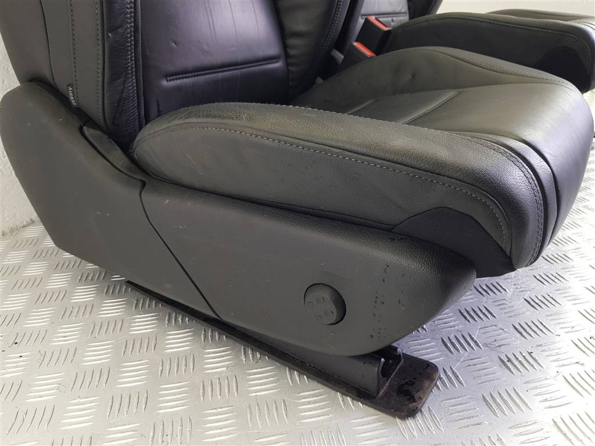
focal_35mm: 26
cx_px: 298
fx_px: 447
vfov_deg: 53.1
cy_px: 223
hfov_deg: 67.3
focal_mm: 4.2
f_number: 1.7
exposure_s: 1/50
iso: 50
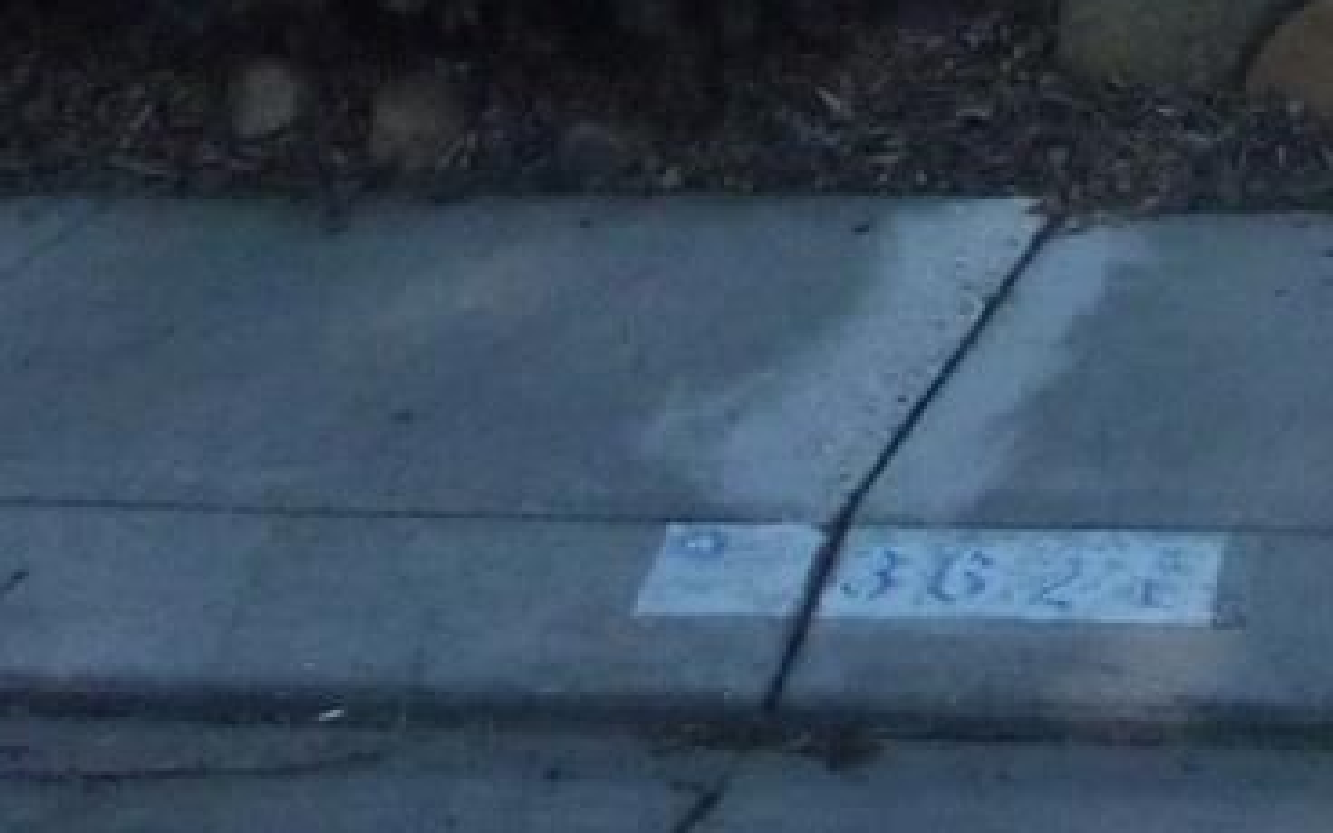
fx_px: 3923
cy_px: -895
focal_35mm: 108
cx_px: 1355
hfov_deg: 18.7
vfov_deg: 10.9
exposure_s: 1/640
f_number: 5.6
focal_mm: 4.1
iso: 400
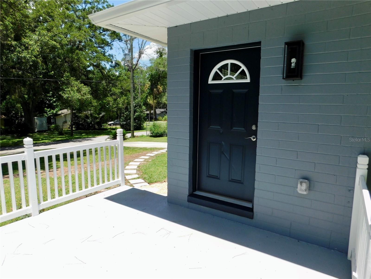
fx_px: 247
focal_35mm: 23
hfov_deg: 73.9
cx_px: 186
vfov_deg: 58.9
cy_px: 140
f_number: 3
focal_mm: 4
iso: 125
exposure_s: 1/1250
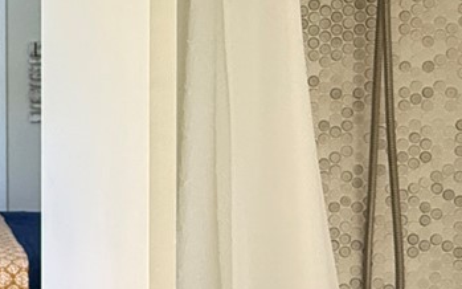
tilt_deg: -2.7
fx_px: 856
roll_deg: +0.1
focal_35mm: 68
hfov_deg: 25.8
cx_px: -143
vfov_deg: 19.1
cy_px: 135
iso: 500
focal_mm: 2.22
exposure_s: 1/60
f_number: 2.2
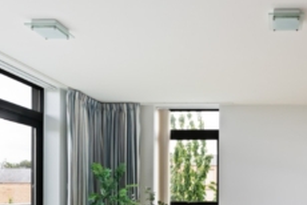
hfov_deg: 40.7
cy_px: 191
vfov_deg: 28.6
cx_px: 268
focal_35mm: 45
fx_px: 384
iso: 400
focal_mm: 17
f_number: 8
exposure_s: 1/3
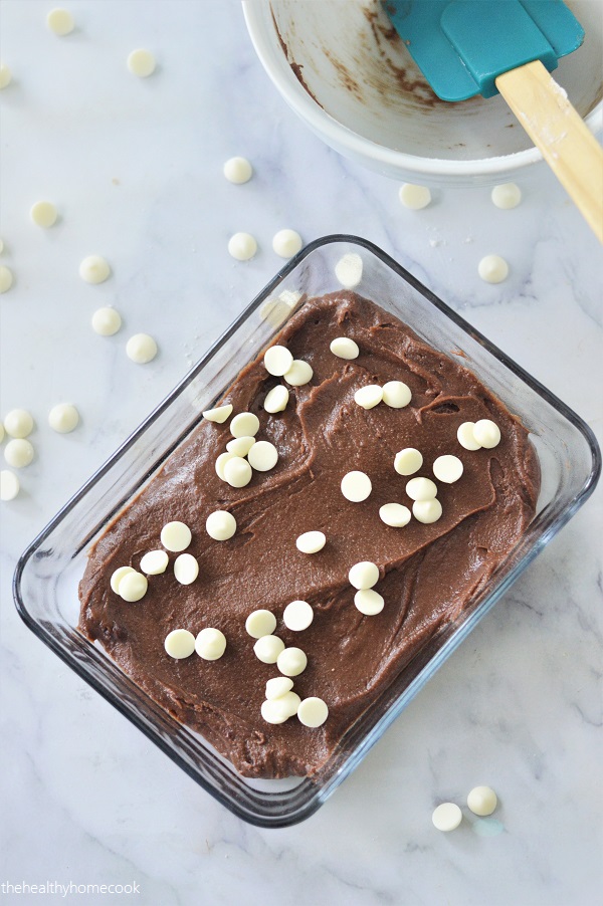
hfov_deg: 18.2
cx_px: 302
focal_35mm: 75
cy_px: 453
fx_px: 1887
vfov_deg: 27.0
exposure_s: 1/500
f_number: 2.8
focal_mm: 50
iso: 1250
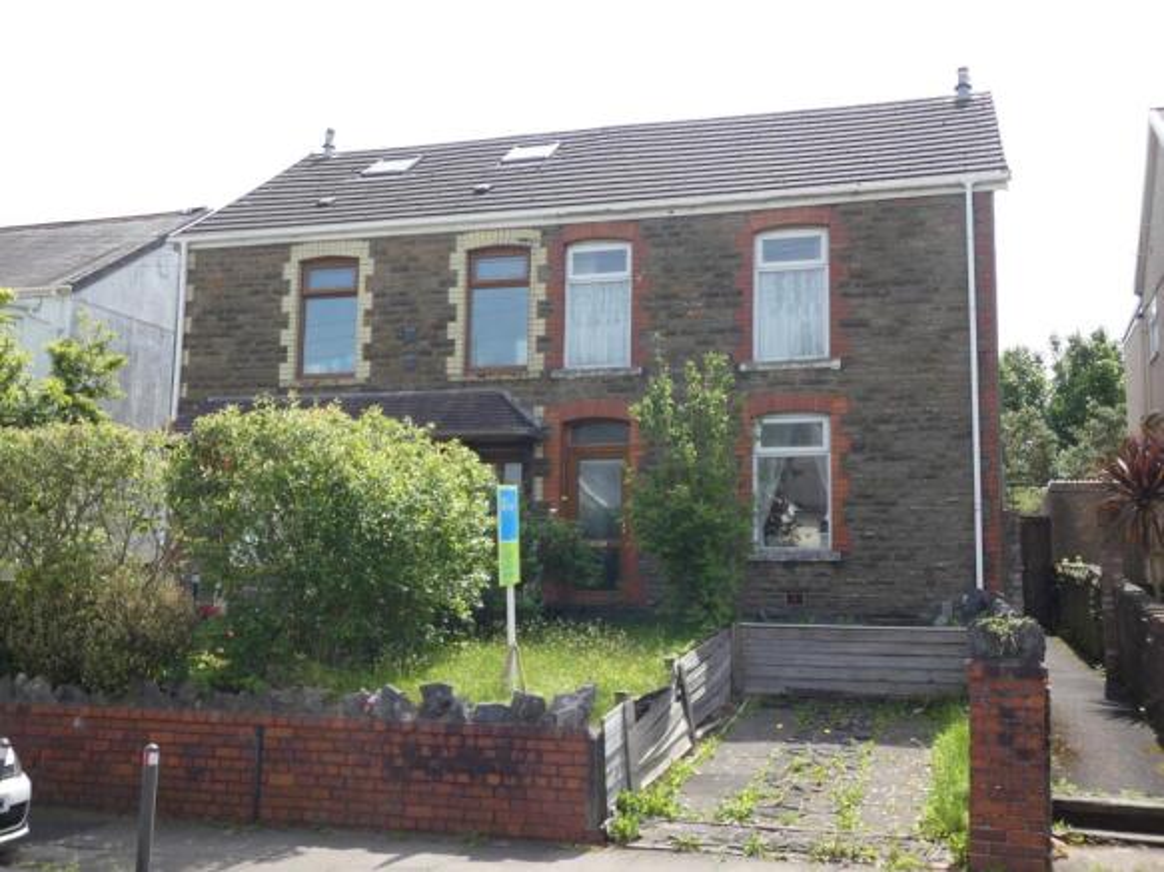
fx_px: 1278
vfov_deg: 37.7
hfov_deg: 49.0
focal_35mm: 38
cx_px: 582
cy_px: 436
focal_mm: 6.8
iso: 80
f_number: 3.5
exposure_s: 1/400
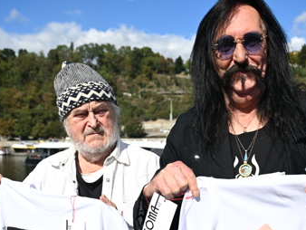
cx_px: 183
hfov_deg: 36.7
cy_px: 193
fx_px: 460
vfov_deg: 27.4
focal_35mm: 52
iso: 400
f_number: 4
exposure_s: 1/5000
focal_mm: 26.5
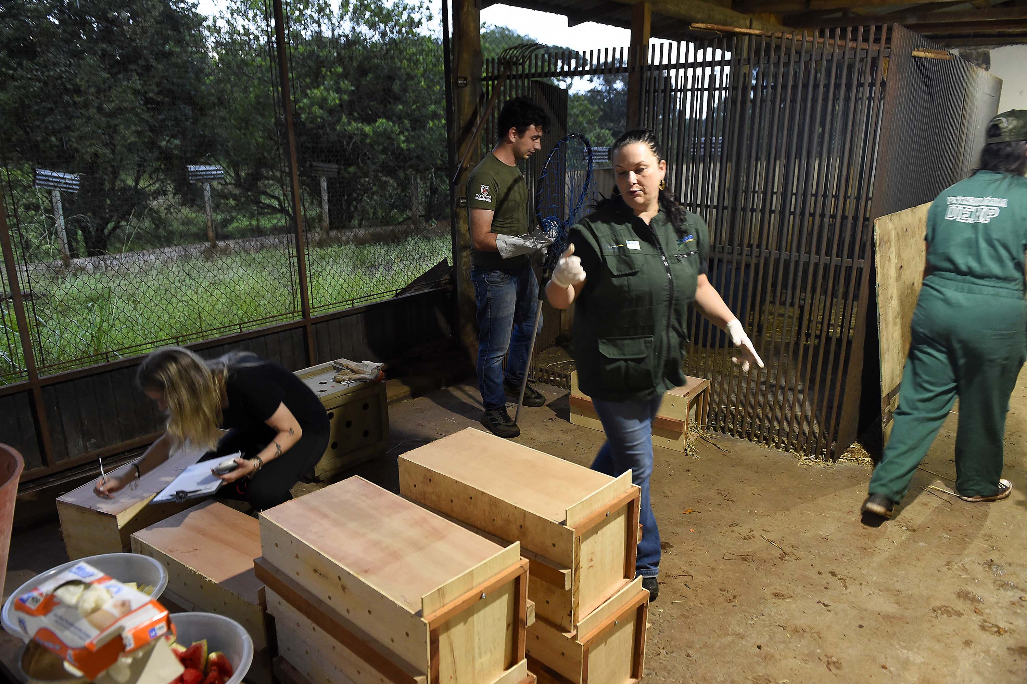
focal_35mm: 24
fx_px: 685
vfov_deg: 53.1
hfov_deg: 73.7
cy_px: 342
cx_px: 514
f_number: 4.5
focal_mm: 24
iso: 4000
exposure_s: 1/60
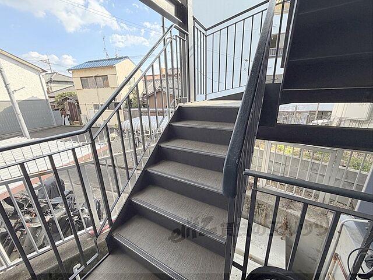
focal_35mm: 14
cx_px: 186
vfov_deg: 85.7
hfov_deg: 102.1
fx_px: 151
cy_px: 140
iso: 50
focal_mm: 2.22
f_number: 2.2
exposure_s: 1/502
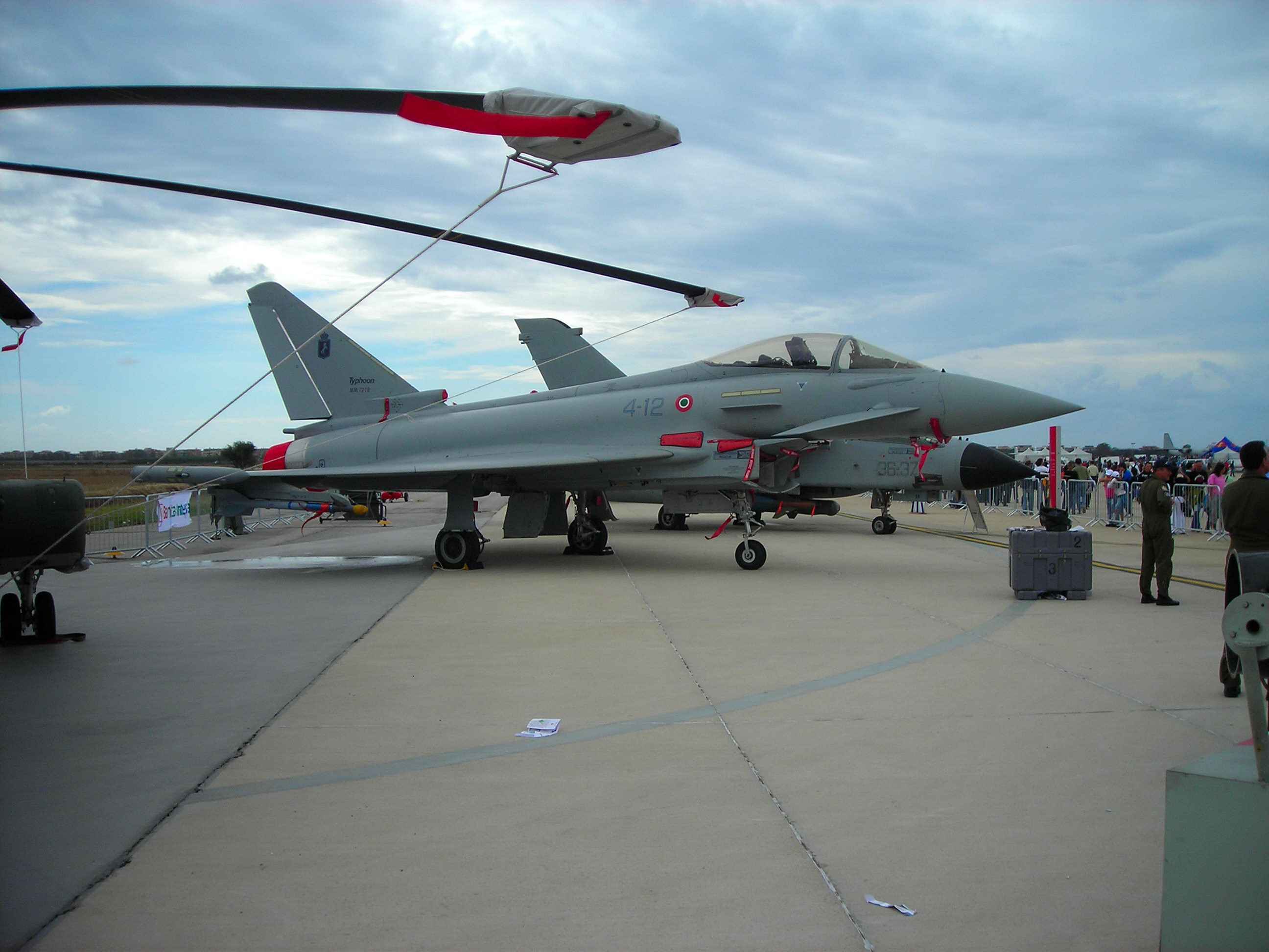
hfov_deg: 49.0
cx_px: 634
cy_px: 476
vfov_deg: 37.7
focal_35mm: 38
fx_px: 1393
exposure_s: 1/274
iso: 50
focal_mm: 6.3
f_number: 6.4
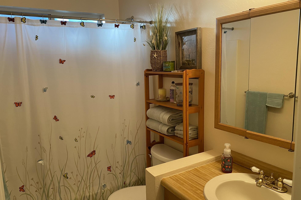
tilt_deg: -9.5
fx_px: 234
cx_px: 147
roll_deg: +2.1
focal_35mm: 28
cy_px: 102
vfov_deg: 46.4
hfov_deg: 65.5
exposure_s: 1/60
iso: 100
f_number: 1.8
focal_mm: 4.25
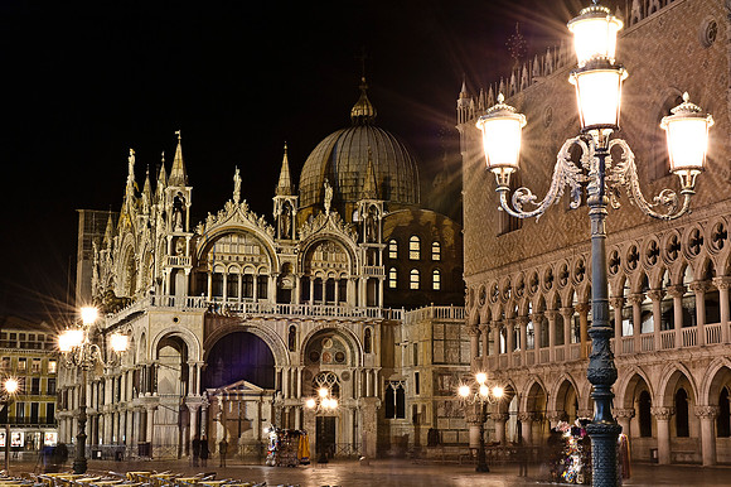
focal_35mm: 62
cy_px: 244
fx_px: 1258
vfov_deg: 21.9
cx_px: 366
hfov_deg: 32.4
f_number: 22
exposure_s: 15
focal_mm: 62
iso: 200
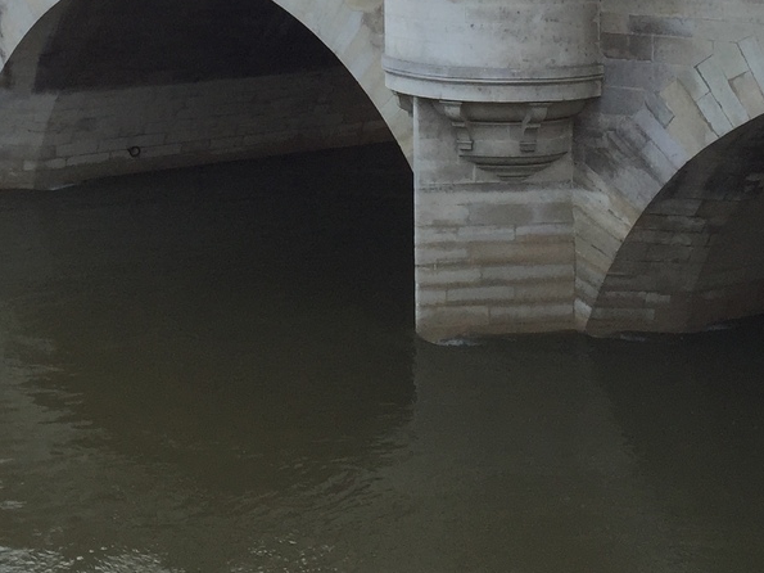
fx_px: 1721
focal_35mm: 78
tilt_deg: +0.4
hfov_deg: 25.0
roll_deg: -0.5
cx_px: 300
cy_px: -152
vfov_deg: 17.8
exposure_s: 1/363
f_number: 2.2
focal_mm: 4.15
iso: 32
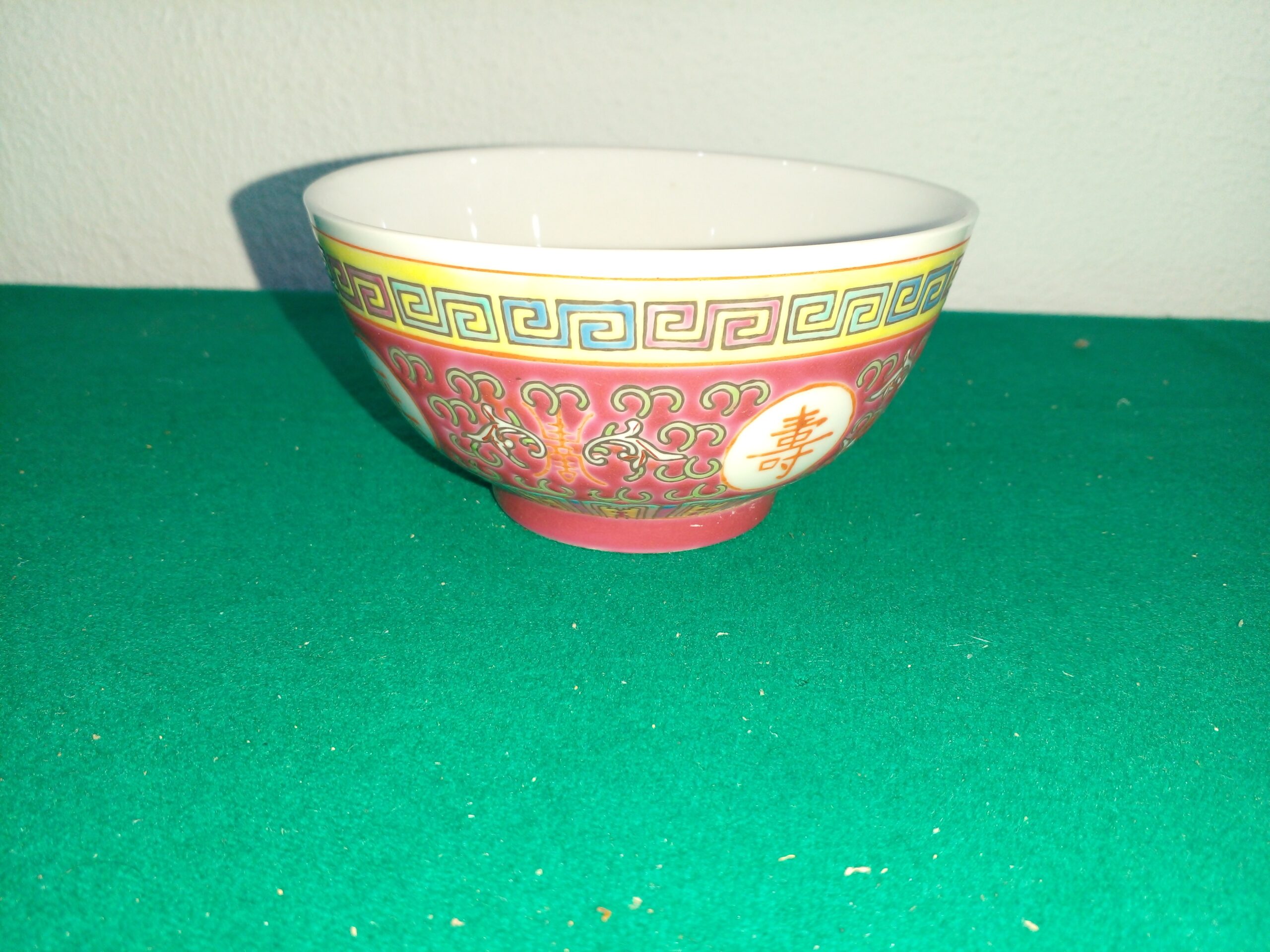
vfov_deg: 51.4
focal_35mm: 27
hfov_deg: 65.3
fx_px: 991
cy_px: 476
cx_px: 635
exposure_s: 1/50
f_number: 1.9
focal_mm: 3.6
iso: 80
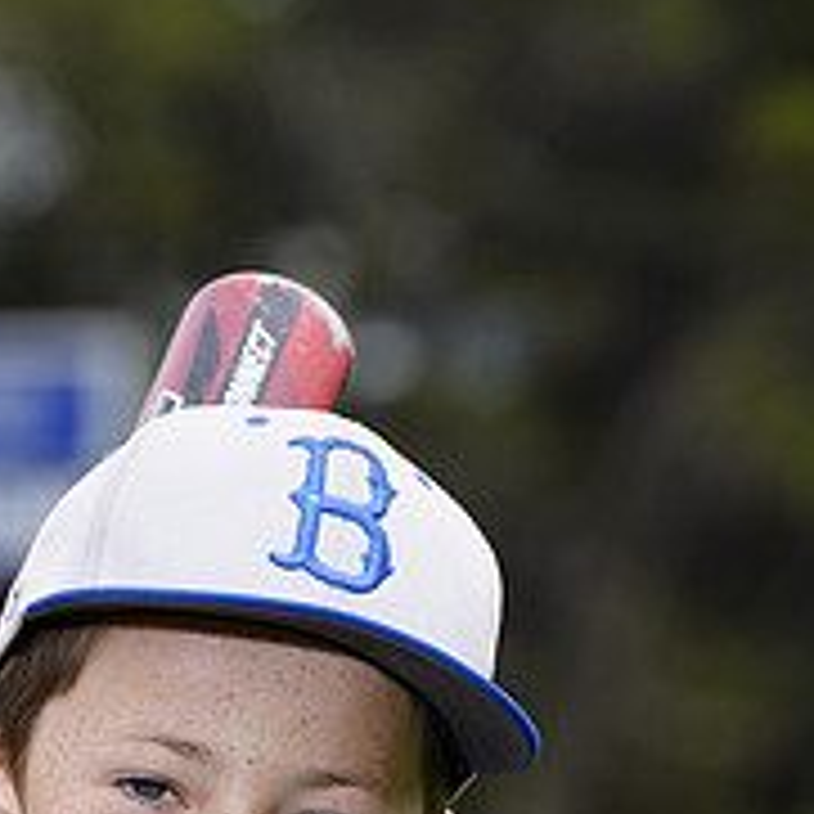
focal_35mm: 504
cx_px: 151
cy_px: 1286
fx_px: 13409
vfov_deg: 3.5
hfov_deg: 3.5
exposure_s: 1/250
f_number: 6.3
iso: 100
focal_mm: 185
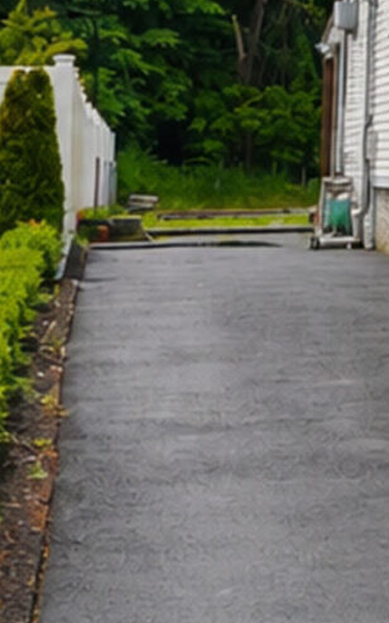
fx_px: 2783
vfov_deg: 12.2
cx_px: 1233
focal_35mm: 164
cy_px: -271
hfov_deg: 7.0
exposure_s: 1/125
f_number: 8
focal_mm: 31
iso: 100
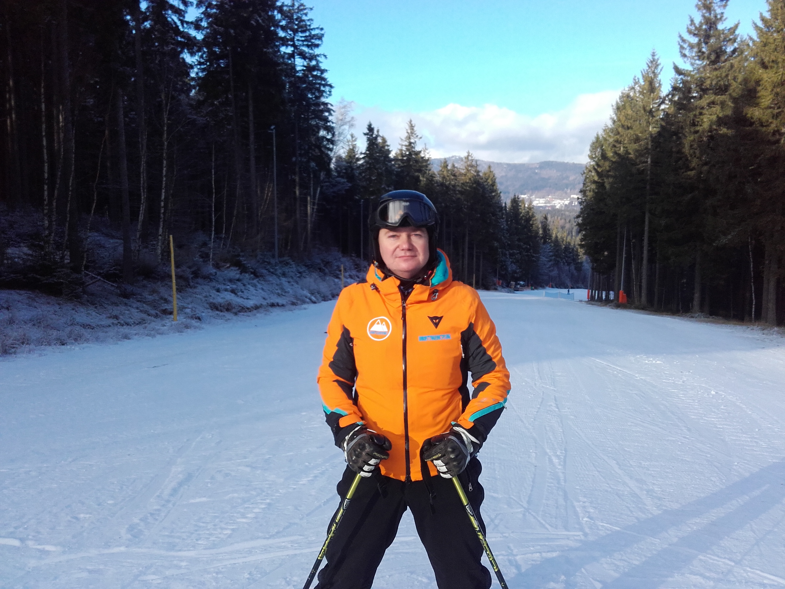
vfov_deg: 45.4
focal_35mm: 31
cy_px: 294
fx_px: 703
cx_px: 392
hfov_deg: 58.4
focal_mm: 3.31
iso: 50
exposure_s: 1/560
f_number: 2.2
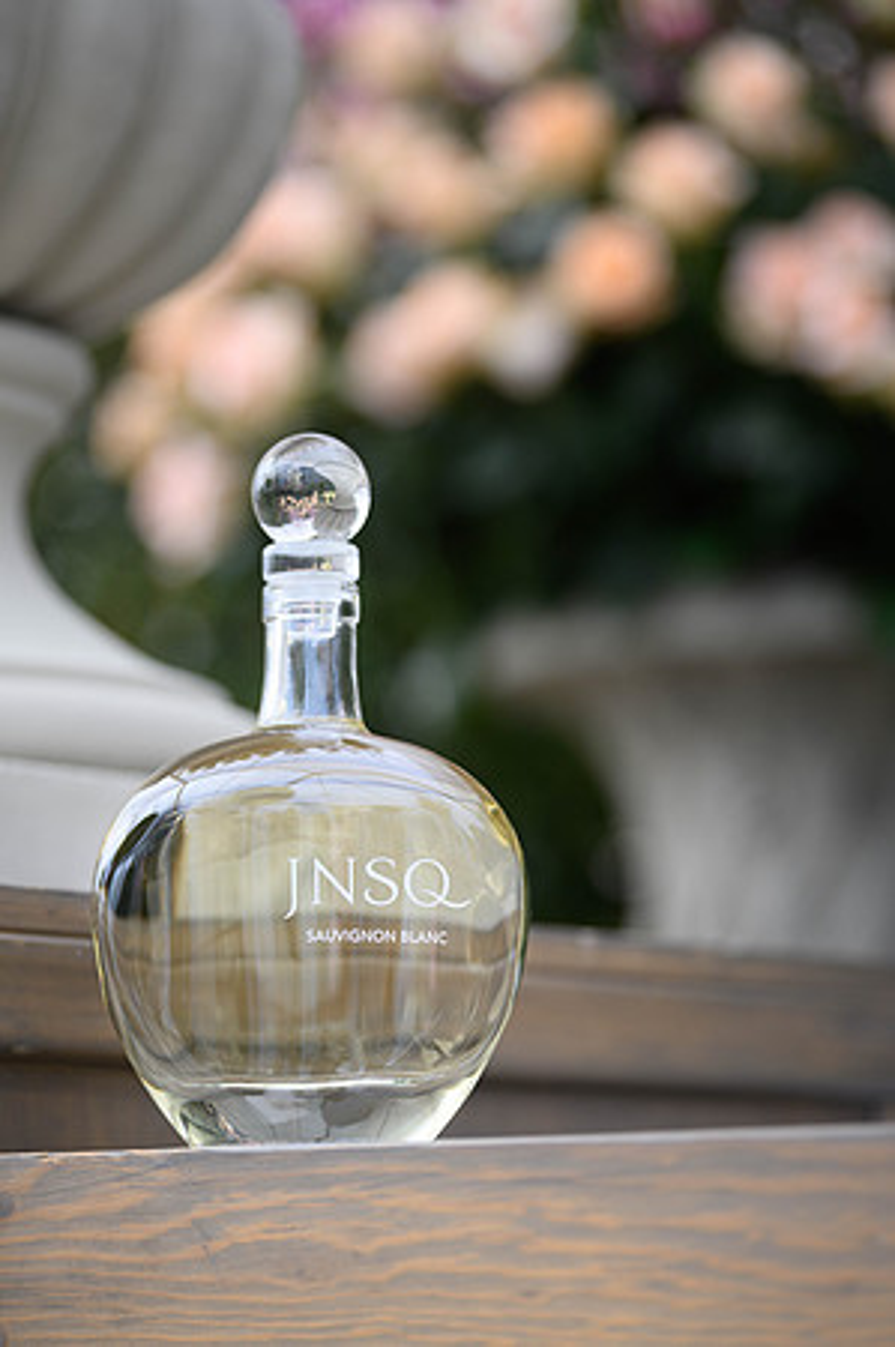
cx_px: 448
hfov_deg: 11.2
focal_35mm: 122
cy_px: 674
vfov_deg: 16.8
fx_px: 4560
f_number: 2.8
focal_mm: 122
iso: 125
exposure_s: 1/400
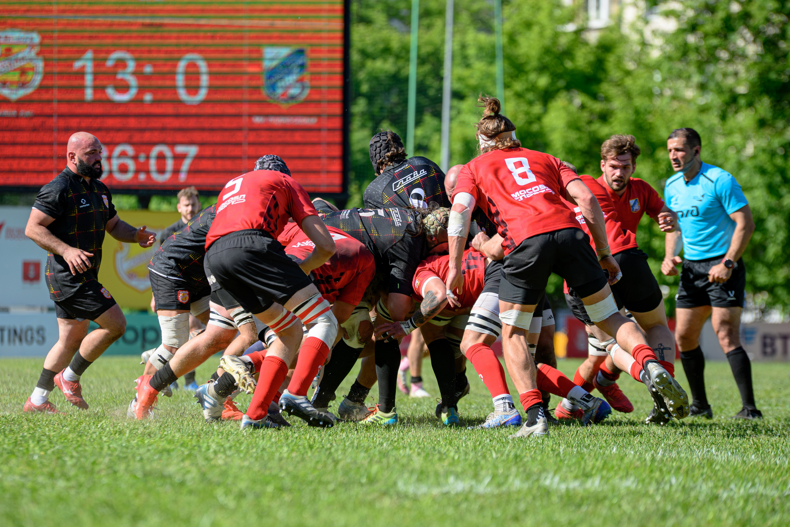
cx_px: 356
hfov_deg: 9.1
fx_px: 4986
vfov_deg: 6.0
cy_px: 264
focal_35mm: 227
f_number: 4
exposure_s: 1/4000
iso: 400
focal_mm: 200
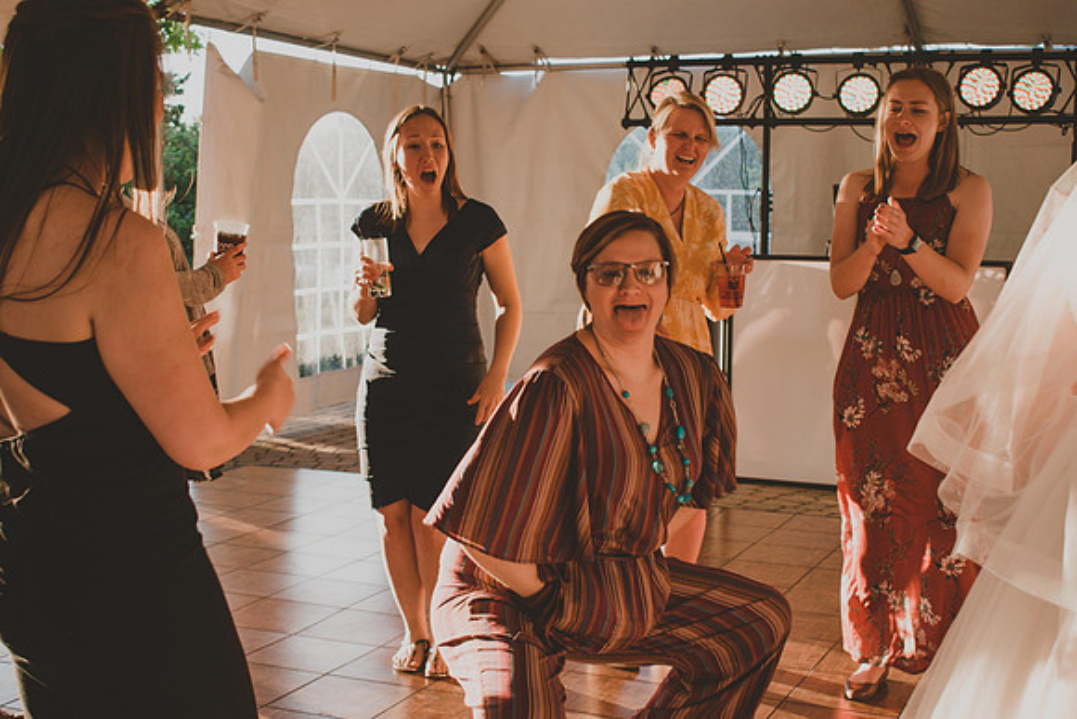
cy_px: 360
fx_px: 1526
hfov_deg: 38.9
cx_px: 538
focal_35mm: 51
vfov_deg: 26.5
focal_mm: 34
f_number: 5.6
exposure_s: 1/125
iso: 220
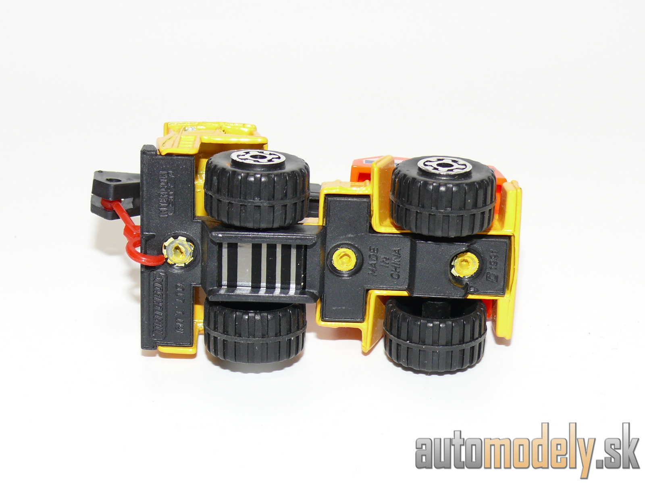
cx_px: 322
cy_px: 242
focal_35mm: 81
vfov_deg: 18.2
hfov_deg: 24.1
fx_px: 1509
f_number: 4
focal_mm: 11.8
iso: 100
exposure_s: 1/30
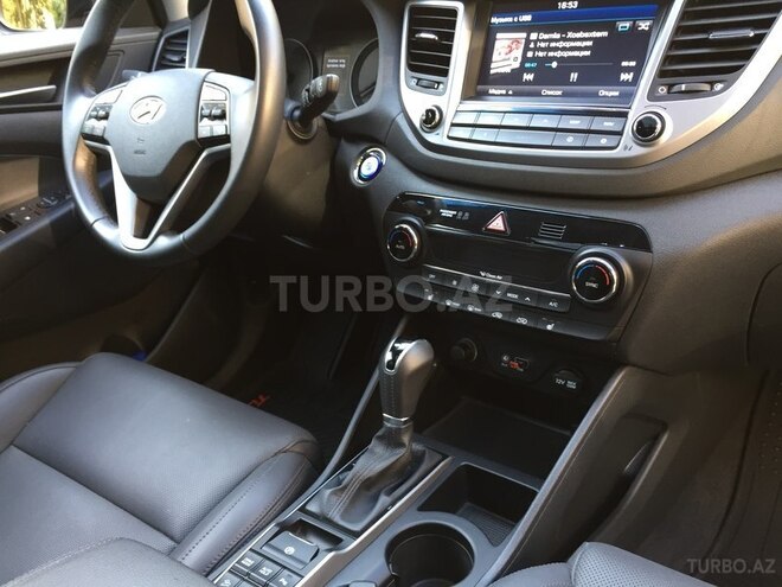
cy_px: 294
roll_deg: +5.5
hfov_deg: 61.7
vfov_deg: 48.2
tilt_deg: -21.8
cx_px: 391
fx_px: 655
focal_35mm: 29
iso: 100
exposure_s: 1/33
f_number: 2.2
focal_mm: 4.15
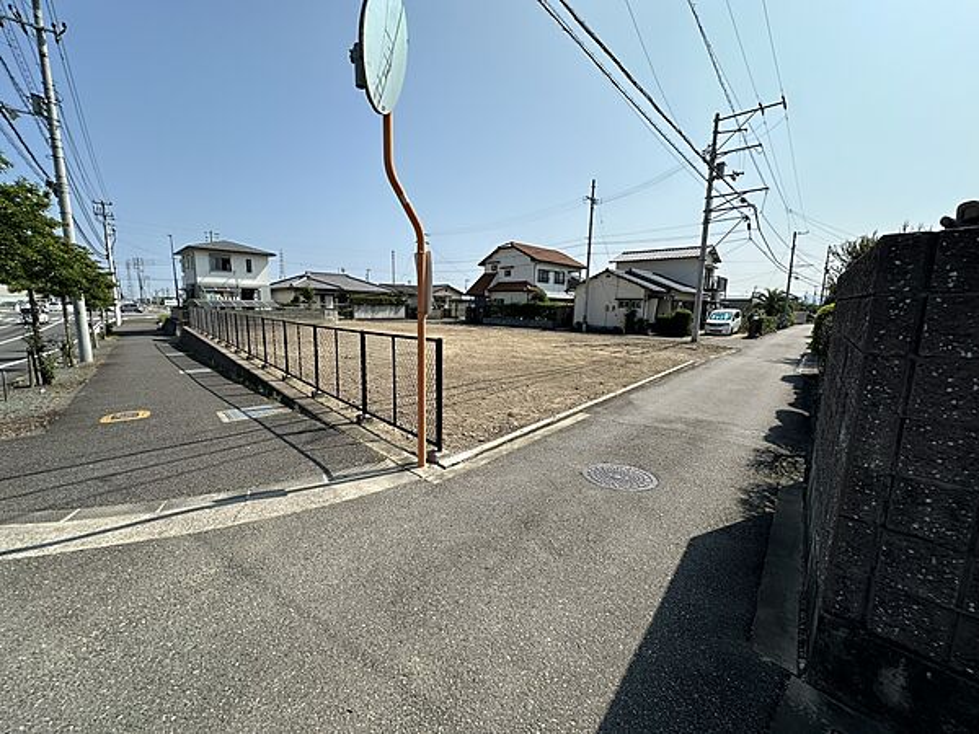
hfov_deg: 102.1
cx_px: 490
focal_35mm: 14
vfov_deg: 85.7
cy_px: 367
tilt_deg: -8.1
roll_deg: -1.1
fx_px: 396
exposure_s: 1/2451
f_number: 2.2
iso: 50
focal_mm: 2.22
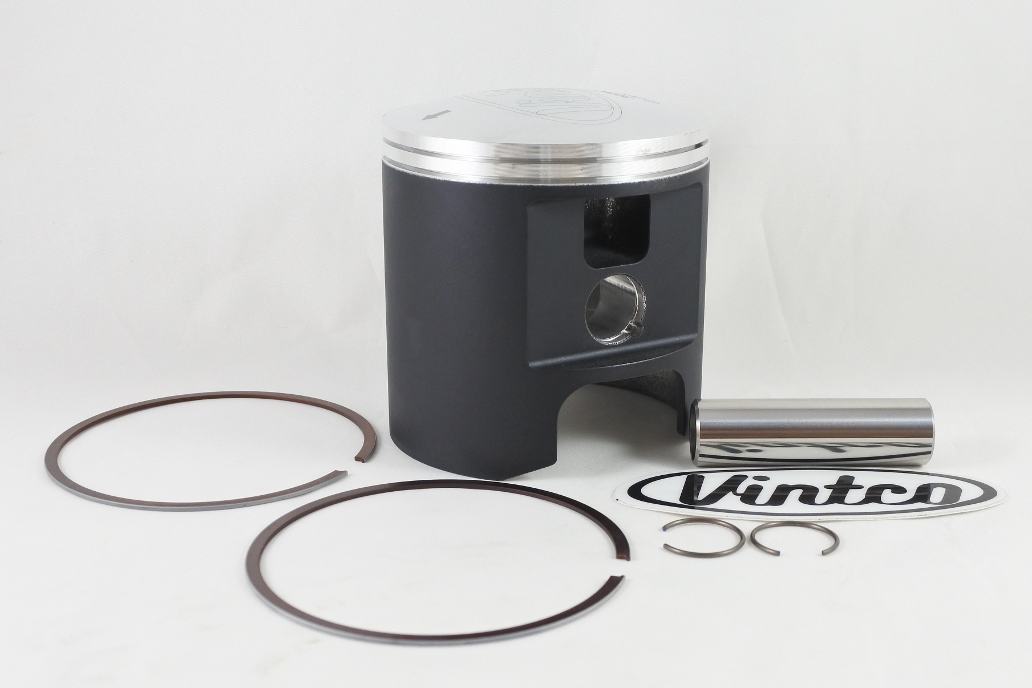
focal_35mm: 34
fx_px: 975
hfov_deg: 55.8
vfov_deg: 38.9
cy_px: 344
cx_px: 516
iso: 500
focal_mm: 12.8
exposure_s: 1/125
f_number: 4
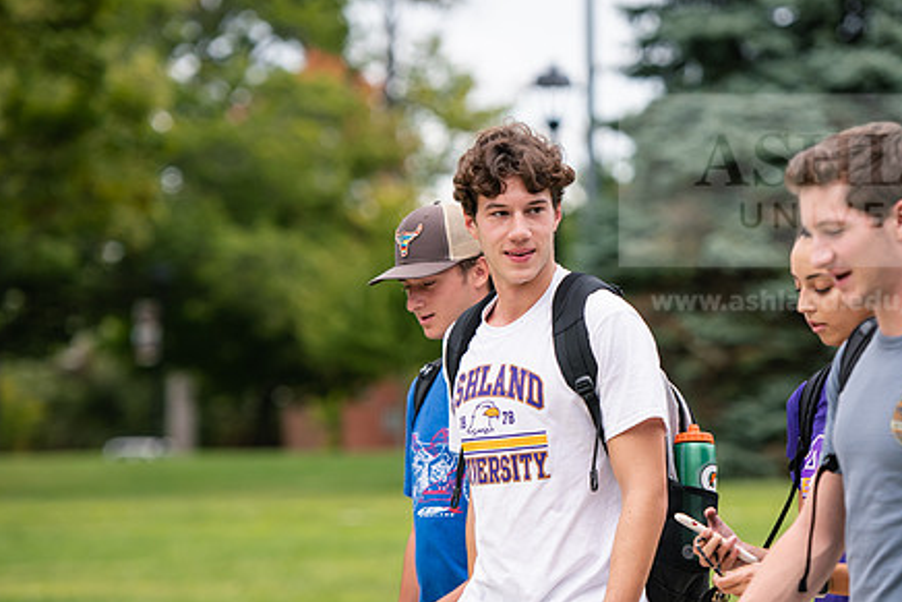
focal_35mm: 173
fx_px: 4336
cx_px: 557
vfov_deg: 7.9
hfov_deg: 11.9
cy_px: 344
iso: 160
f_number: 3.2
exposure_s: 1/640
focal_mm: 130
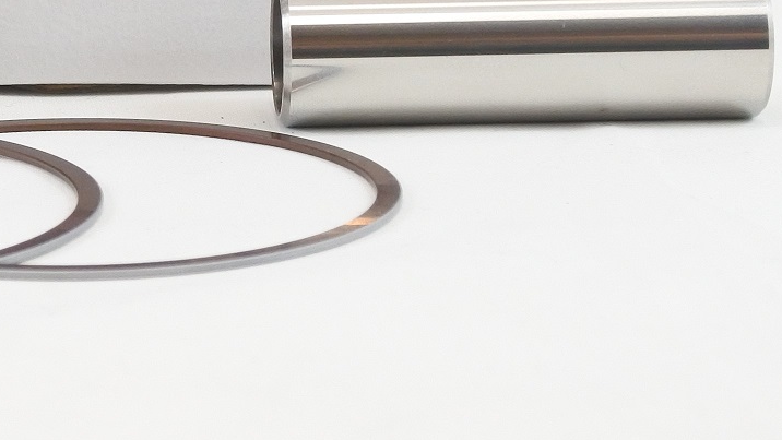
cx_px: 7
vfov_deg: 9.5
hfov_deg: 16.8
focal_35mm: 125
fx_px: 2592
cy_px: -197
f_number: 4.5
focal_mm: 17.6
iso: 560
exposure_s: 1/125
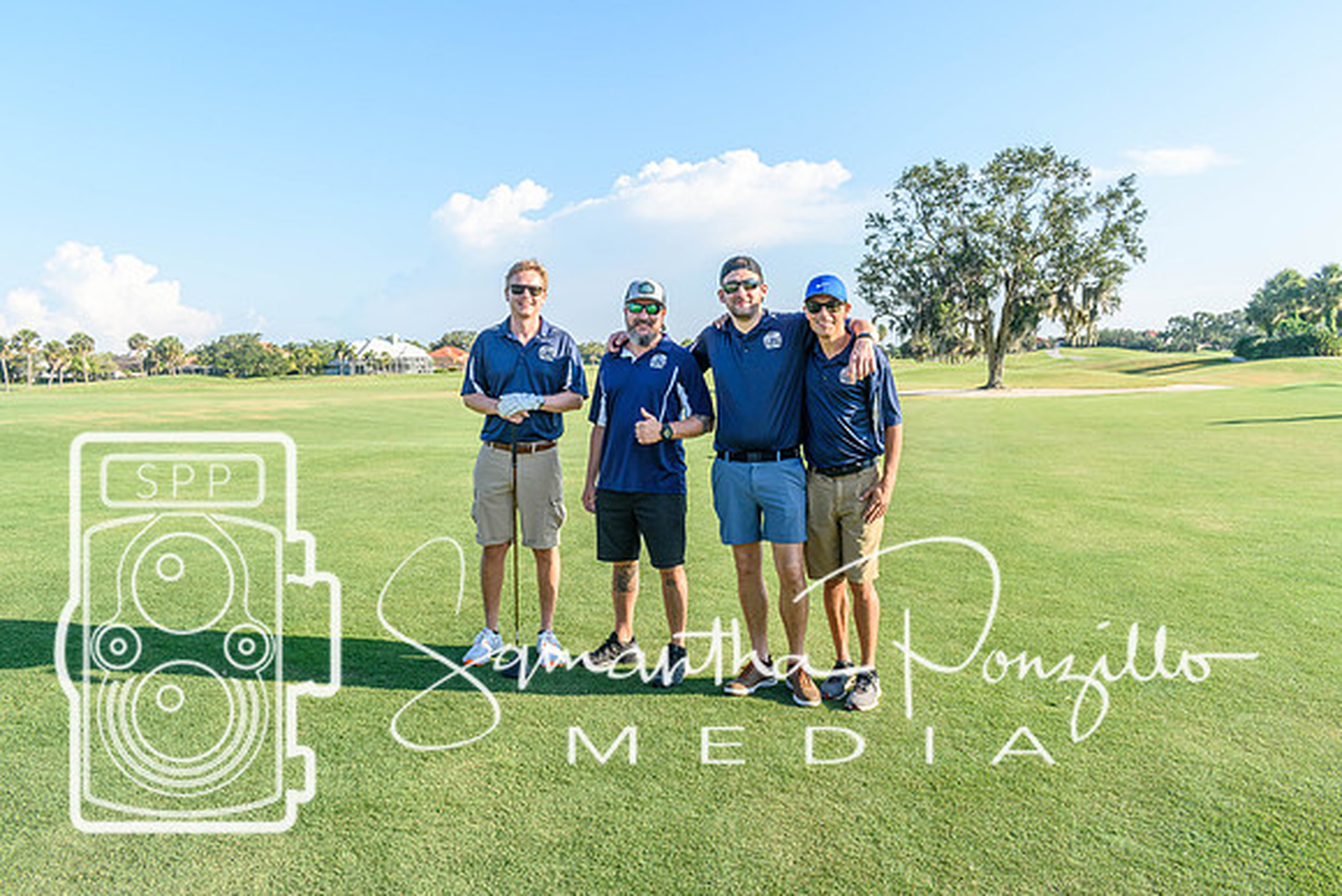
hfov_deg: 67.4
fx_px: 1007
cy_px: 448
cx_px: 671
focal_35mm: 27
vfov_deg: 48.0
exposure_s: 1/320
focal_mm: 18
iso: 200
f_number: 9
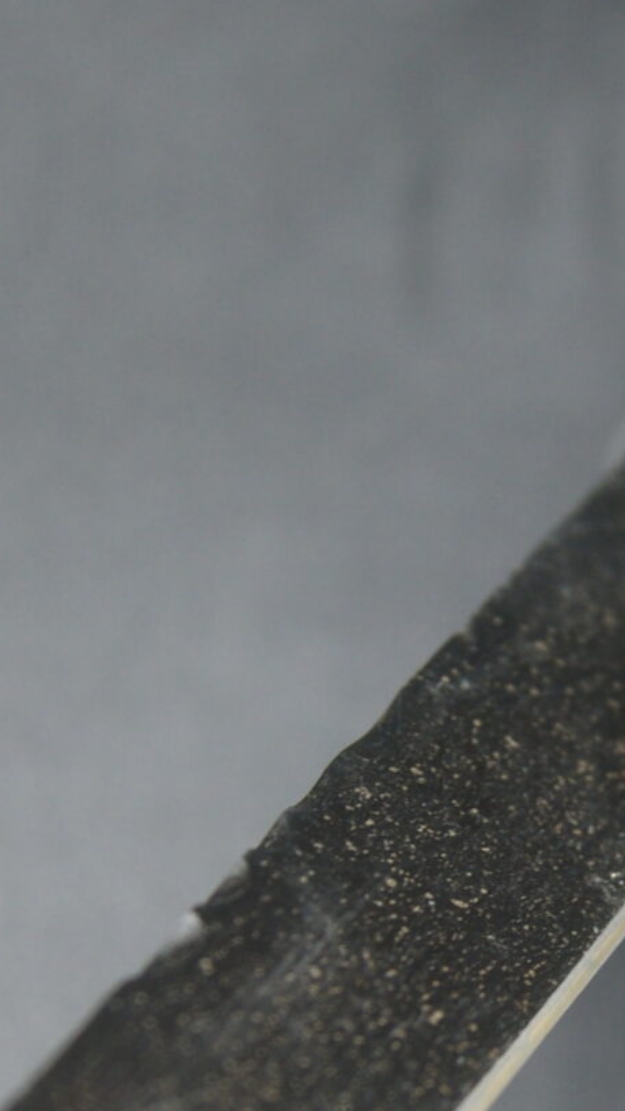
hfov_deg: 9.4
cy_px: 949
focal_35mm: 128
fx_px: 3772
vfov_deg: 16.6
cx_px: 558
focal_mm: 26
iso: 160
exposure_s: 1/40
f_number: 4
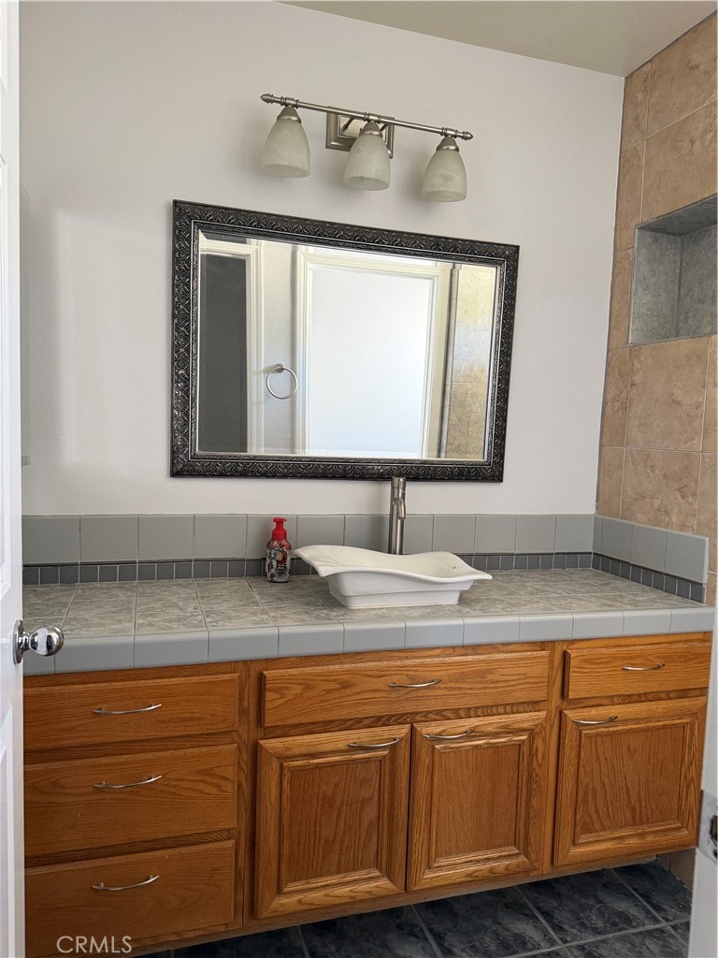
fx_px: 664
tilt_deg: -4.2
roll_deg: -2.1
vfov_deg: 71.6
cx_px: 359
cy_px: 479
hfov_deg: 56.8
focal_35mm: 24
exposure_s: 1/60
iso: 320
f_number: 1.78
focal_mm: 6.76
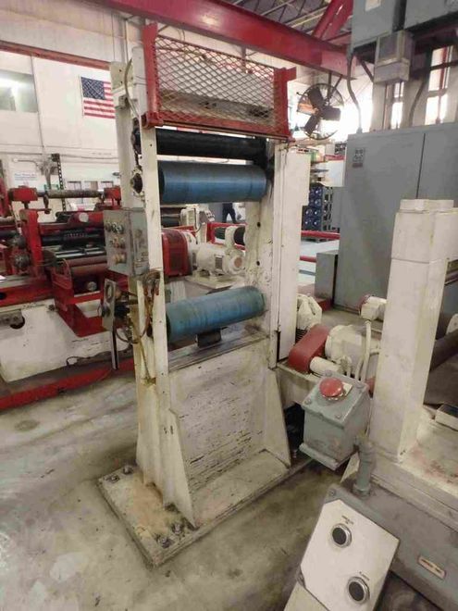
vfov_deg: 79.0
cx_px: 229
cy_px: 306
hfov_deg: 63.4
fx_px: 370
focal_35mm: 21
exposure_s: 1/20
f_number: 3.5
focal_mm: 3.7
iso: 800
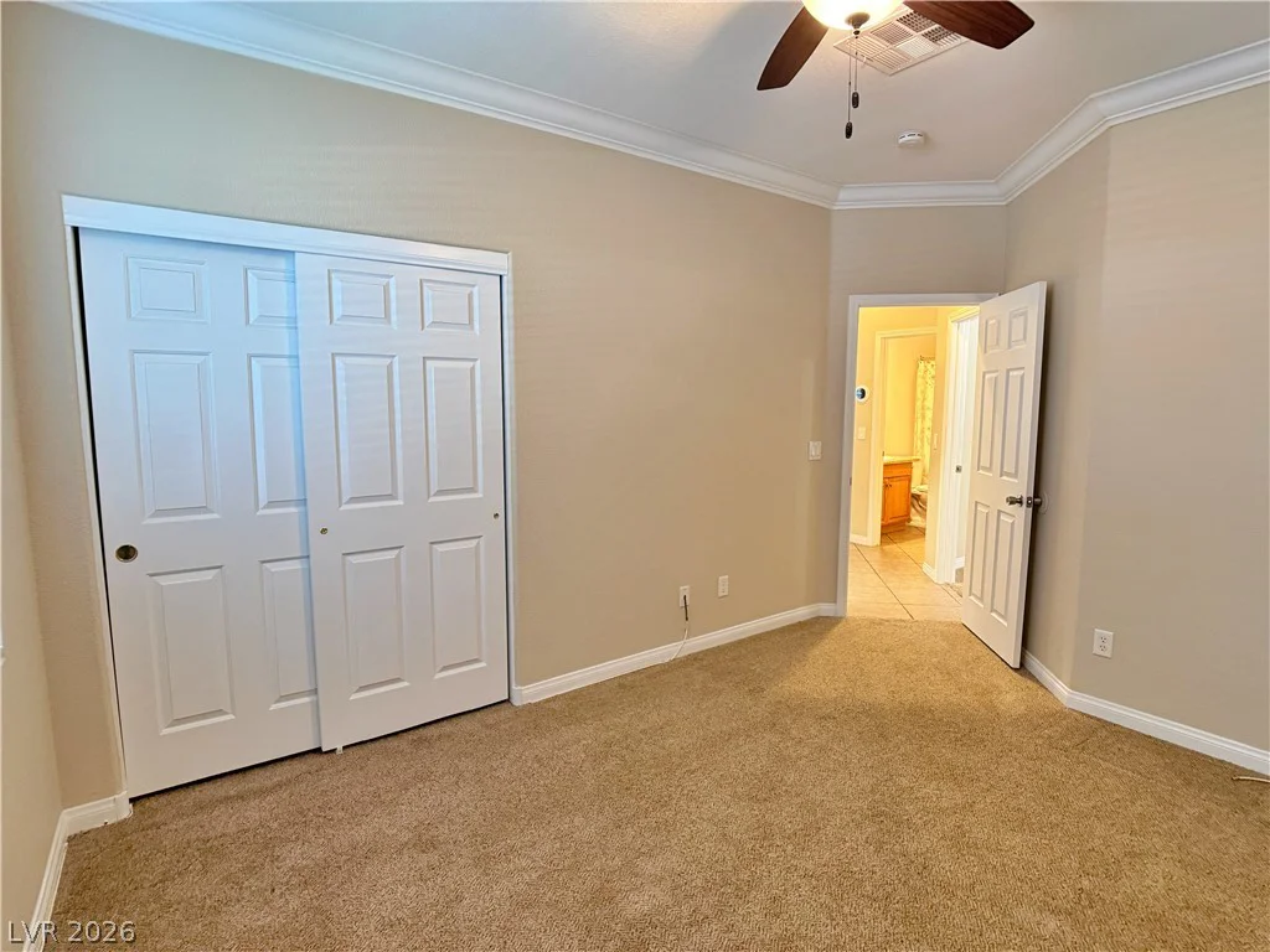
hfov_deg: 71.6
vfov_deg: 56.8
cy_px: 476
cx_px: 635
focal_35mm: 24
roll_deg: +0.2
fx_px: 881
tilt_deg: -5.7
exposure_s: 1/60
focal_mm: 6.76
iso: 320
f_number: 1.78
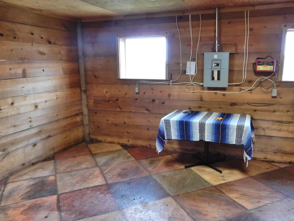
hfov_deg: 63.3
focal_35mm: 28
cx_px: 162
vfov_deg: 49.7
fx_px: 238
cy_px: 115
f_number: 3.4
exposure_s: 1/30
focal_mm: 4.3
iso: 280
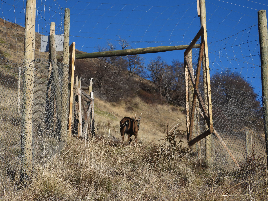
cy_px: 100
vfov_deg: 24.4
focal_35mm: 60
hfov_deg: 32.2
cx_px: 134
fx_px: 465
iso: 100
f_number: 3.5
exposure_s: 1/1600
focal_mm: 10.7
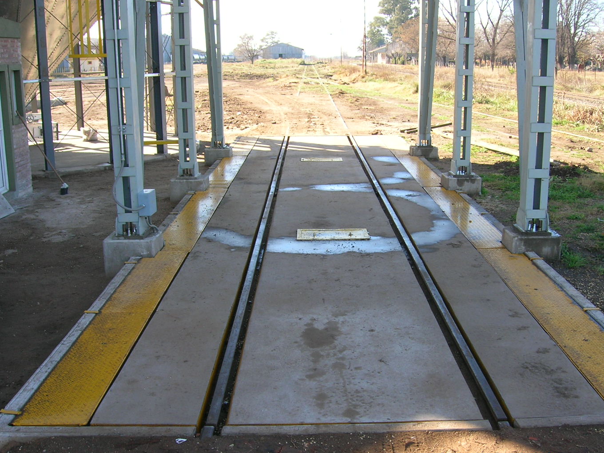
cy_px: 251
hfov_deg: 46.7
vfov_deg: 35.9
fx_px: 698
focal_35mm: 40
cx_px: 334
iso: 50
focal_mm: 5.7
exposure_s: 1/66.8
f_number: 4.9
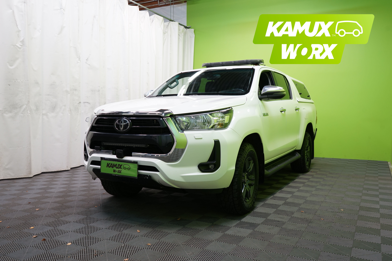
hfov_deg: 61.9
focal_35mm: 30
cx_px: 196
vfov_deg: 43.6
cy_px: 130
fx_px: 327
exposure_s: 1/50
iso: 500
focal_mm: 30
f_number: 5.6
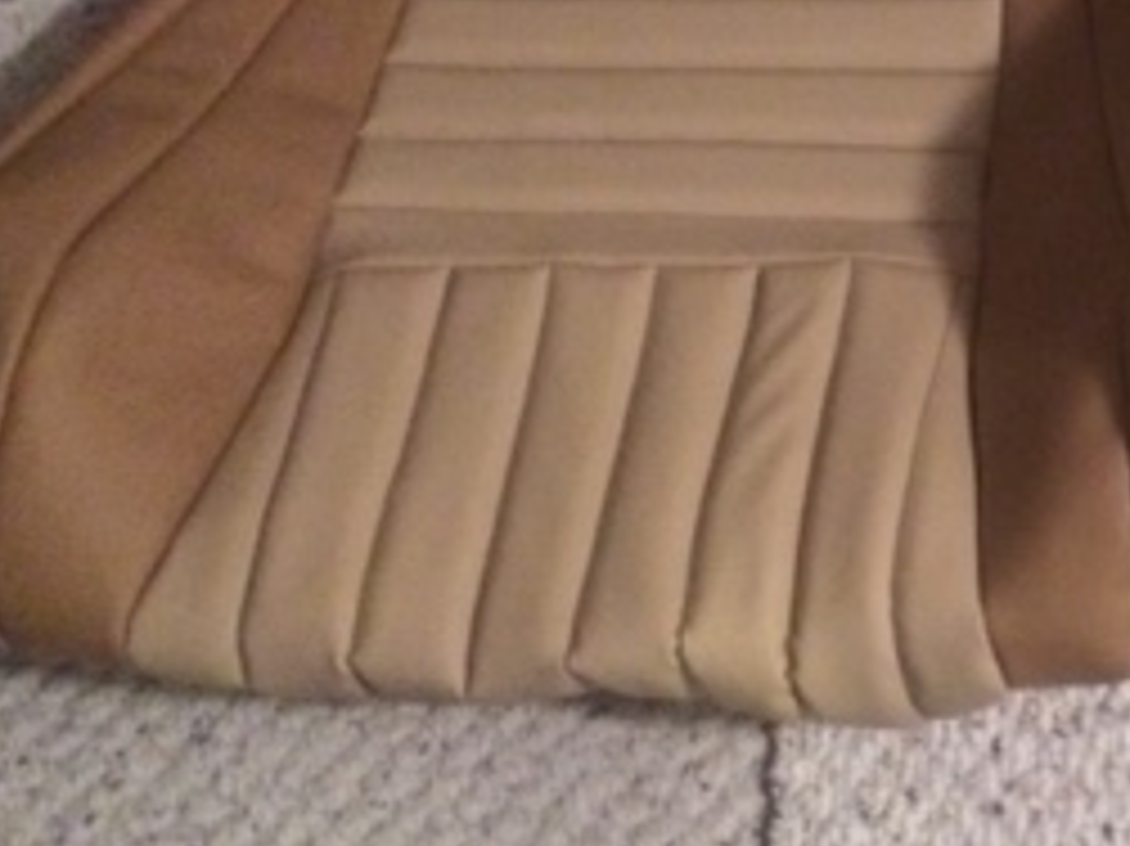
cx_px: 1355
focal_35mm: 74
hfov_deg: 24.0
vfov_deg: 19.6
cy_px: 130
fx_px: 2414
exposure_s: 1/15
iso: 400
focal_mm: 4.15
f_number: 2.2
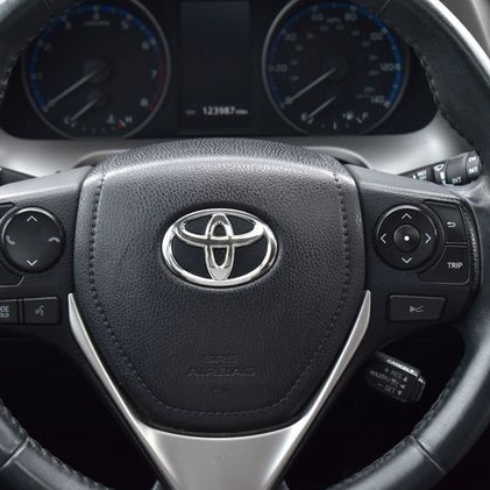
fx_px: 1425
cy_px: 247
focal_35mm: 89
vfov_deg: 19.5
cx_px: 226
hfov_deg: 19.5
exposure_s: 1/15
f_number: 6.3
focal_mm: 46
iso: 450
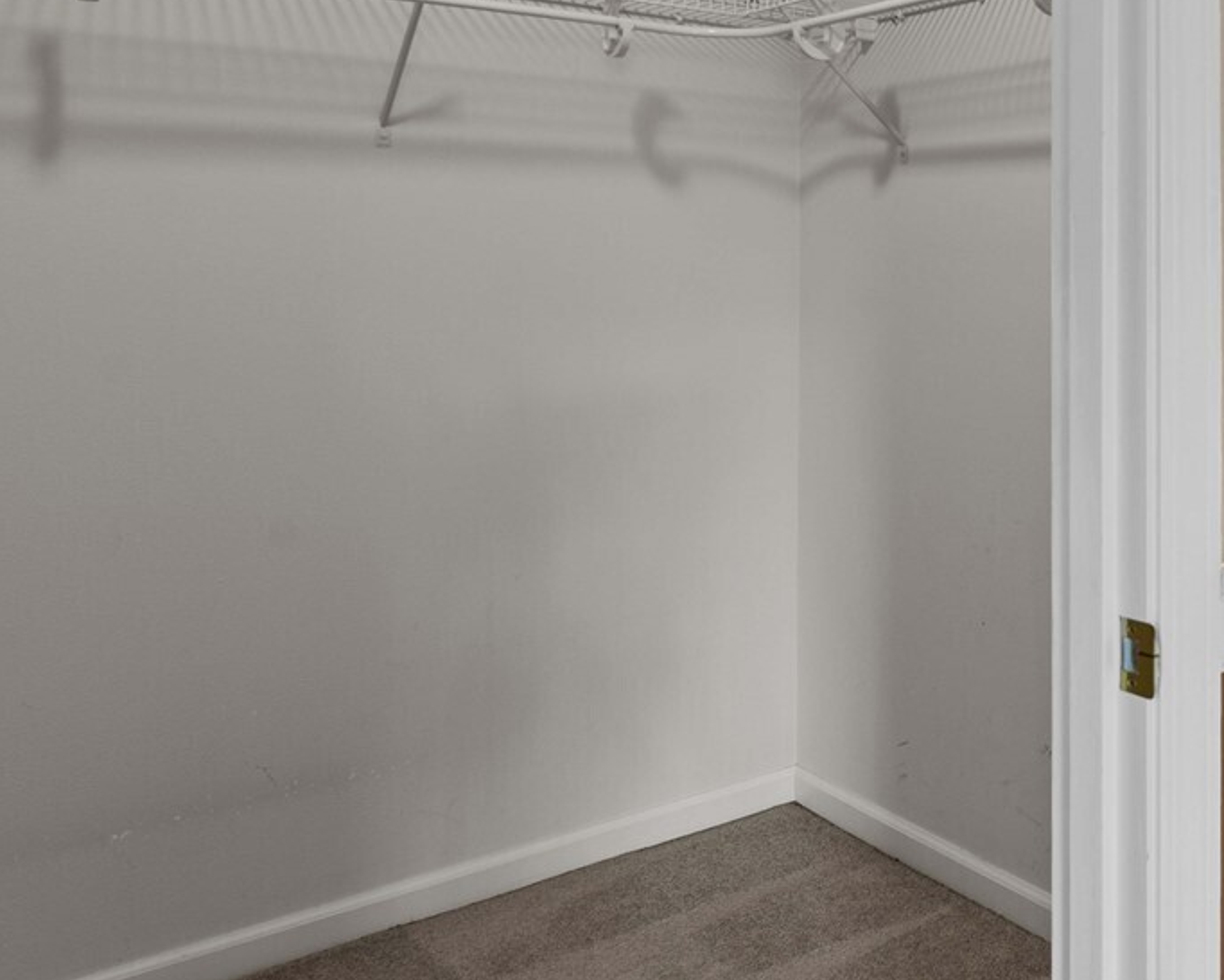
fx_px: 1268
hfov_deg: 44.4
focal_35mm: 35
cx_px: 1203
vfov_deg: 41.1
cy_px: 256
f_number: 8
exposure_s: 1/4
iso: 200
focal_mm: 15
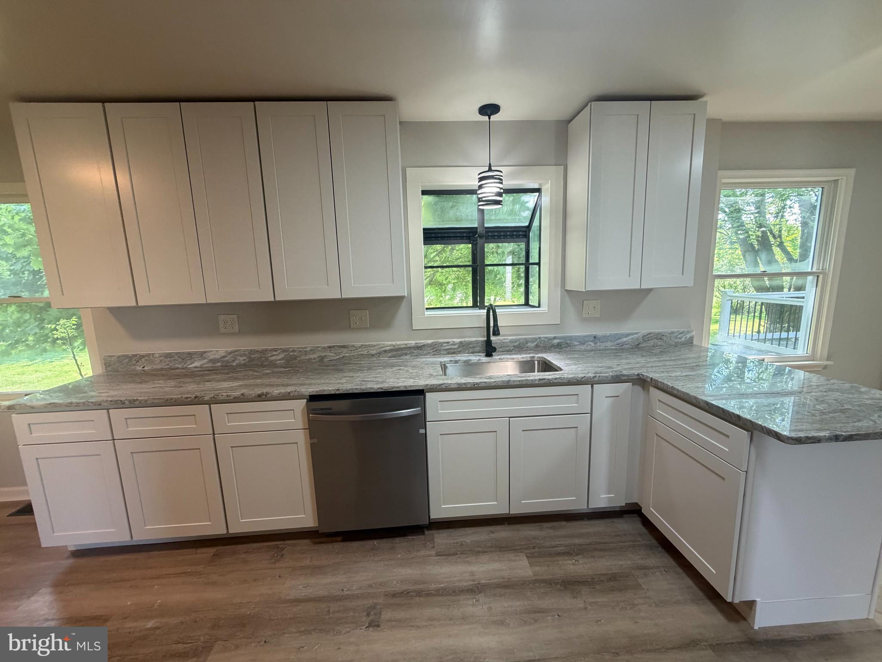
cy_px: 331
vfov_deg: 85.7
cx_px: 441
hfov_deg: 102.1
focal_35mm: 14
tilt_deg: -8.8
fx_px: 357
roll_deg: +1.3
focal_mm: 2.22
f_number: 2.2
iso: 320
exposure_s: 1/121
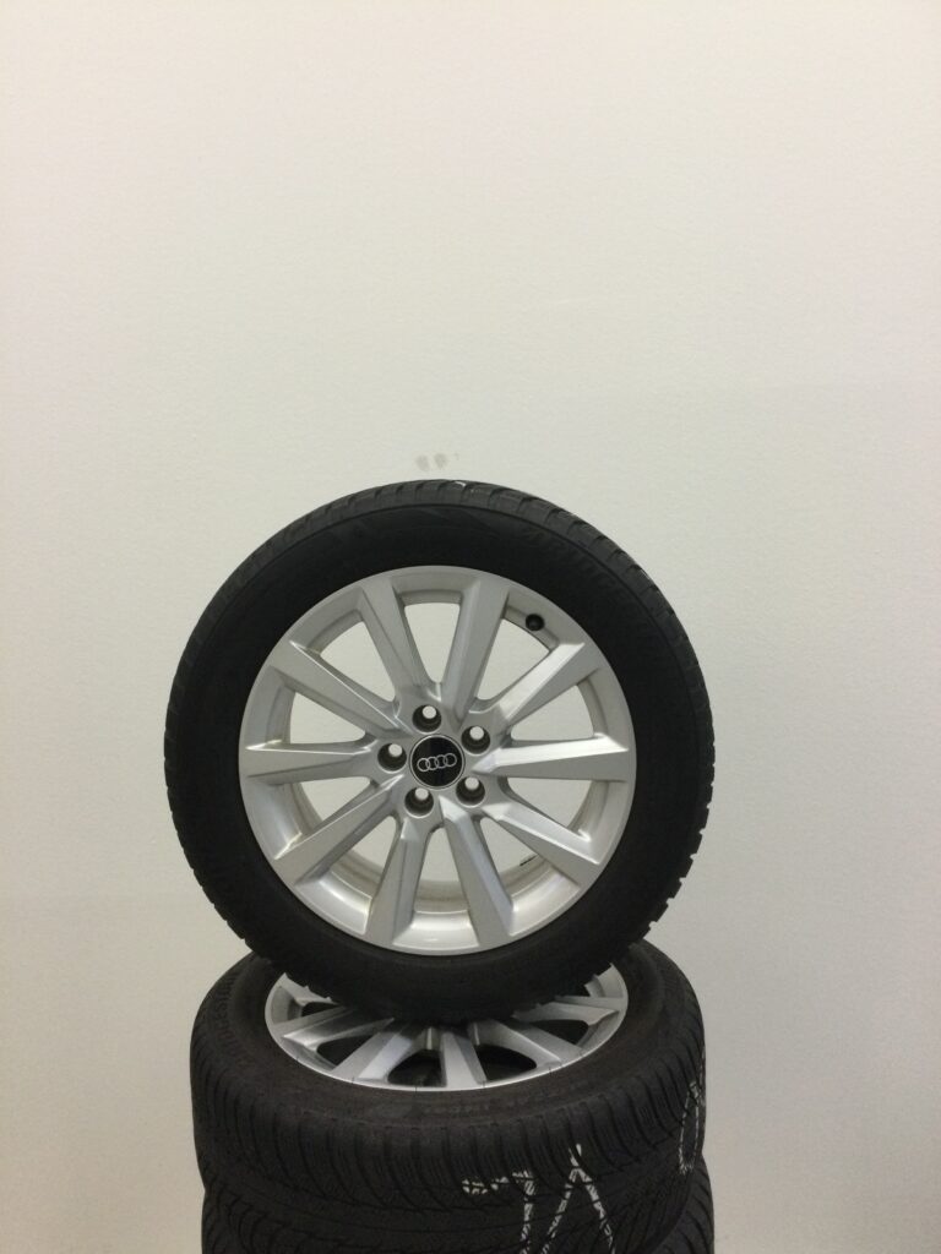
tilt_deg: -9.0
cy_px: 627
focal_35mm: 31
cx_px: 470
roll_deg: +3.5
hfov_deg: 45.4
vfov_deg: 58.4
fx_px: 1124
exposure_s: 1/33
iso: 100
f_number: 2.4
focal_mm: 3.3
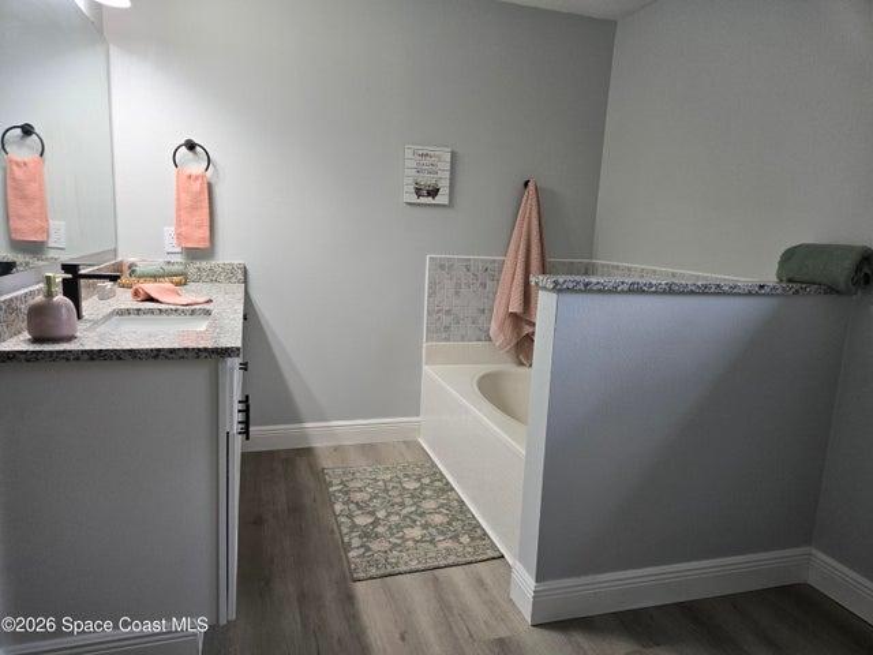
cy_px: 328
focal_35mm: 23
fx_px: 580
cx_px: 436
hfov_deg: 73.9
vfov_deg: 58.9
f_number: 1.8
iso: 200
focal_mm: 5.4
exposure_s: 1/120
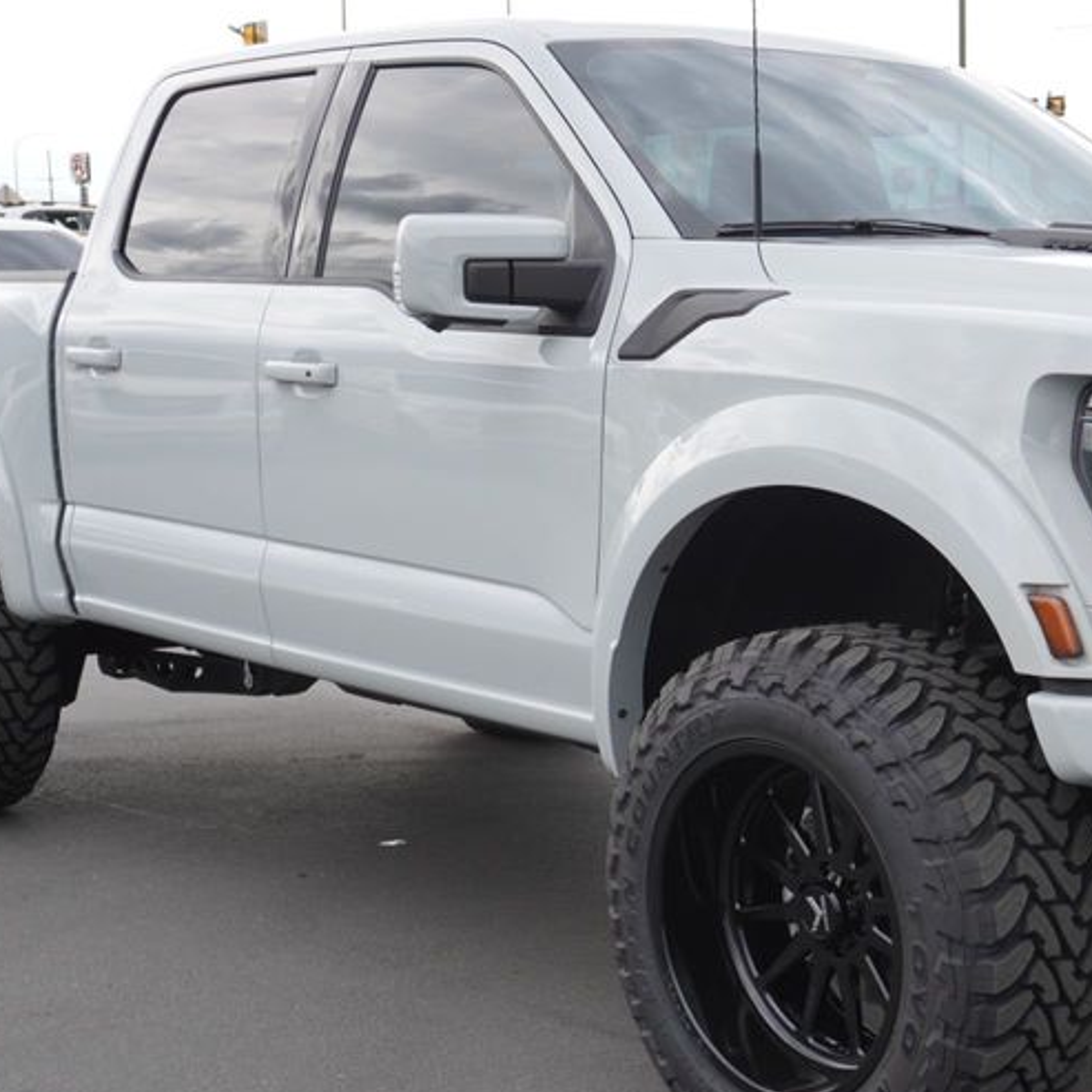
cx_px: 784
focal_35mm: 61
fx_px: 2173
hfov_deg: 27.9
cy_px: 642
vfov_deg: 28.2
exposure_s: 1/100
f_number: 5.6
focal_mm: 23
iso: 100
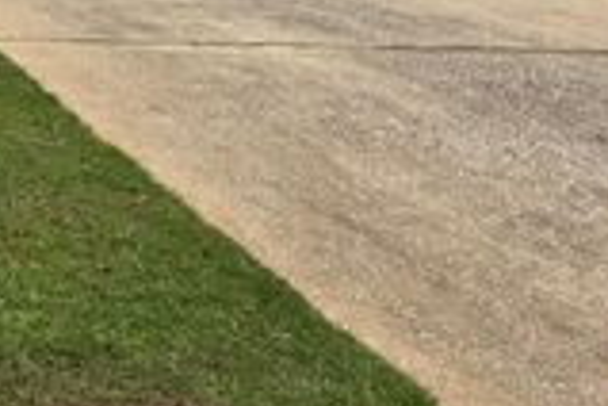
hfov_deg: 21.8
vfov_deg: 16.7
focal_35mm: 75
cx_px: -340
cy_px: -178
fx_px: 1267
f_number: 1.7
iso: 64
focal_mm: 6.25
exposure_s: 1/7944
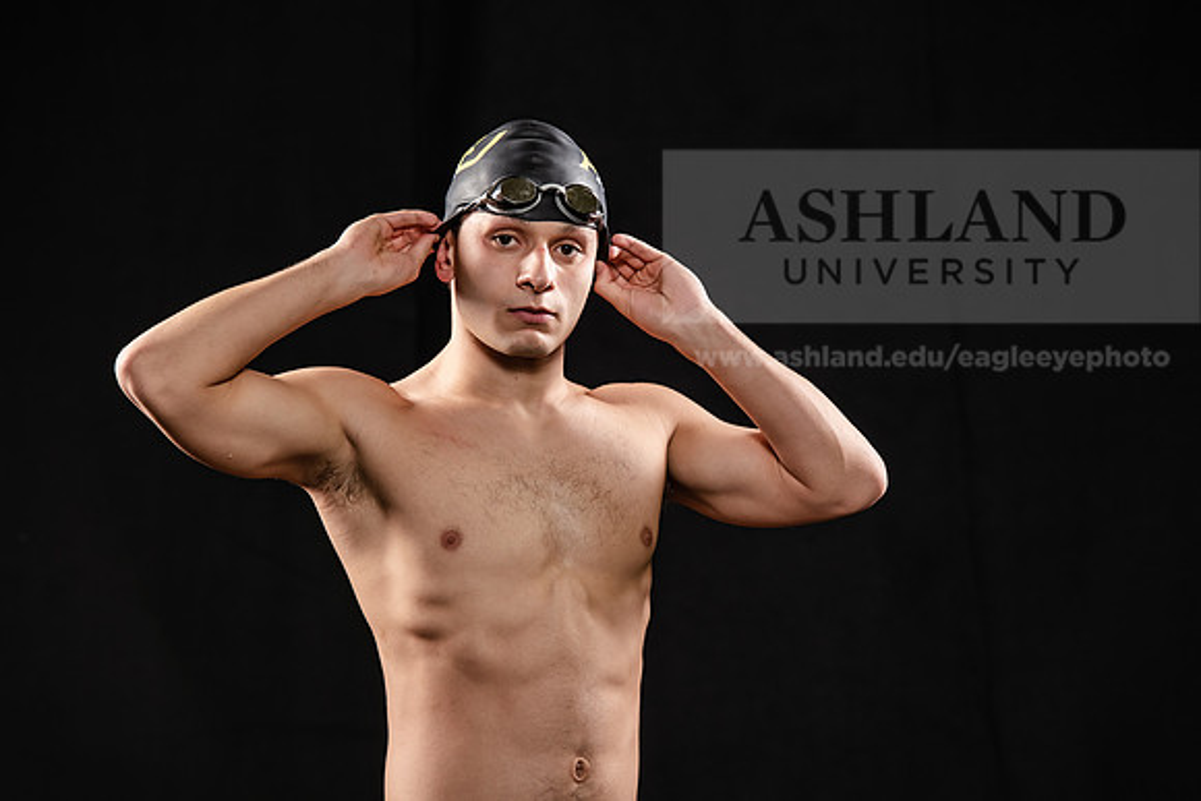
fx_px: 5506
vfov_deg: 8.3
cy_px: 400
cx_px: 600
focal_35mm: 165
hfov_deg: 12.4
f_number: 5.6
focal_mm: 165
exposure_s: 1/200
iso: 400
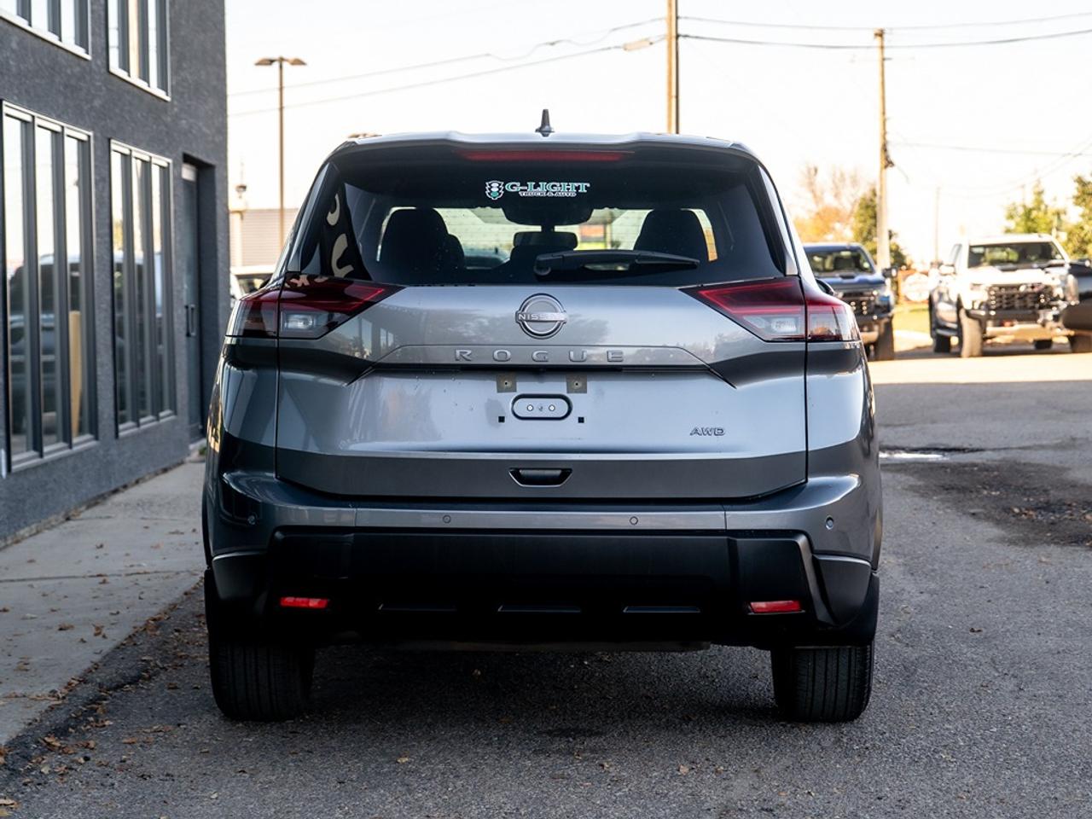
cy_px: 287
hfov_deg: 24.7
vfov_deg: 18.6
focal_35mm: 79
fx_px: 2496
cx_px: 548
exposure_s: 1/200
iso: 100
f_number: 4
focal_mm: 55
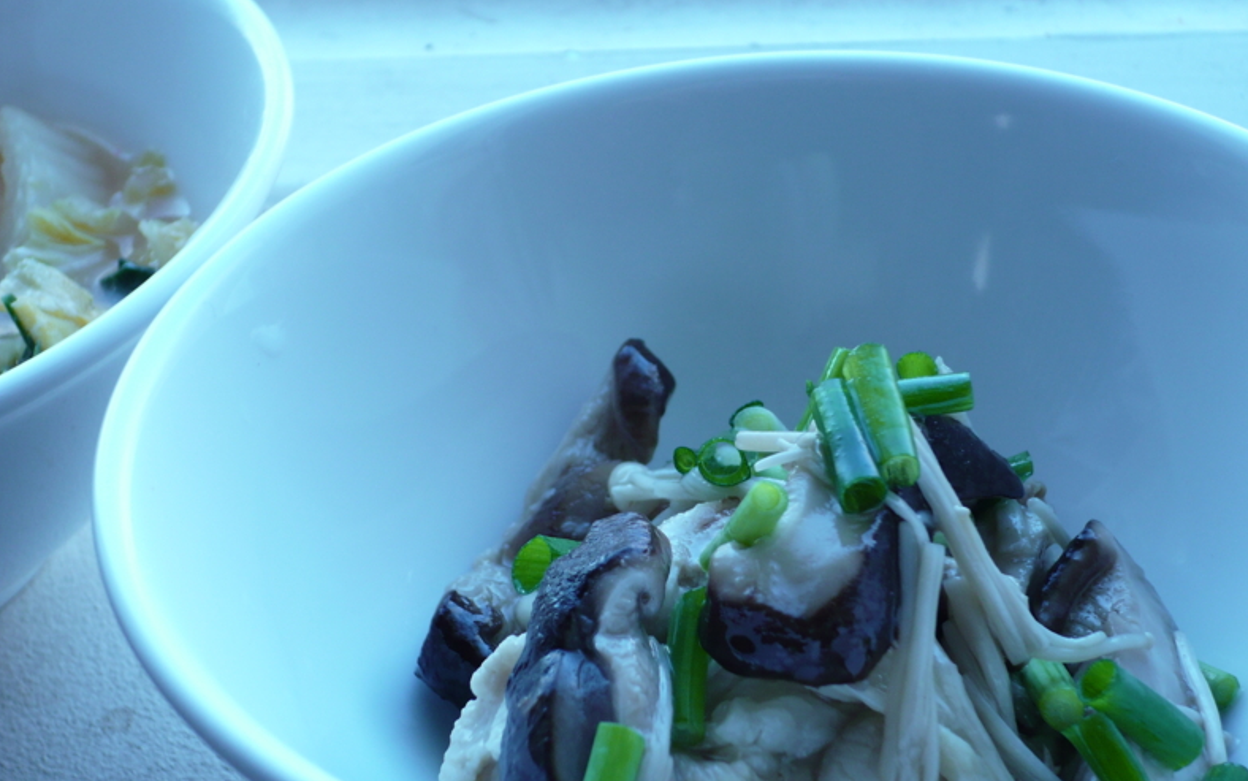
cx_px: 622
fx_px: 2416
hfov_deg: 29.0
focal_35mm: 71
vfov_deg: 18.3
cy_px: 455
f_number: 3.9
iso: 100
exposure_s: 1/40
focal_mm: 10.9
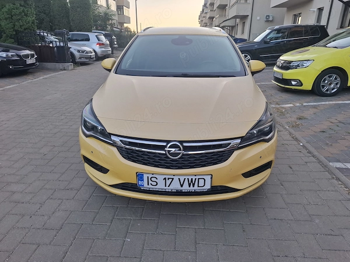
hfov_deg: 73.9
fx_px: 233
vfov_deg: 58.9
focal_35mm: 23
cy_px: 131
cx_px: 175
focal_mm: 5.54
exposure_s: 1/166
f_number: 1.8
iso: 50
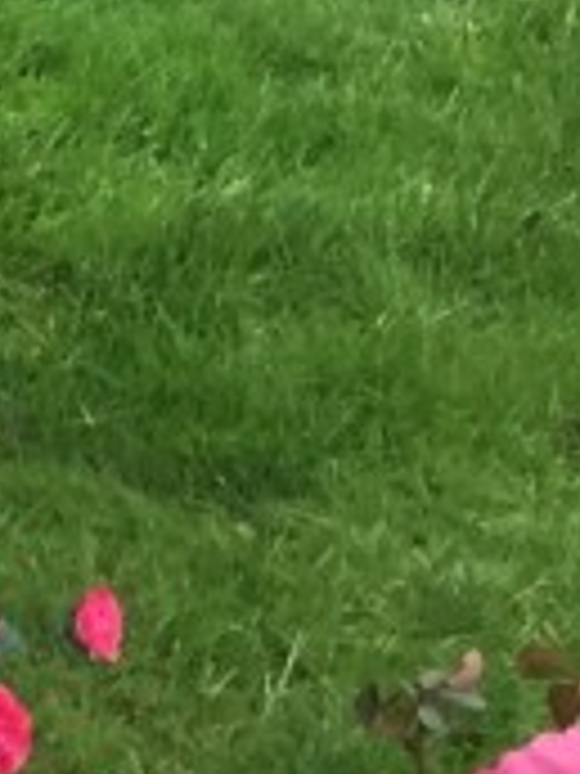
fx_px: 3865
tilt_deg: -8.9
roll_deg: +0.4
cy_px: -500
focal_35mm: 173
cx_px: -679
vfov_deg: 10.9
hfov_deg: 8.1
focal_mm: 4.15
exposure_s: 1/33
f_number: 2.2
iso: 50
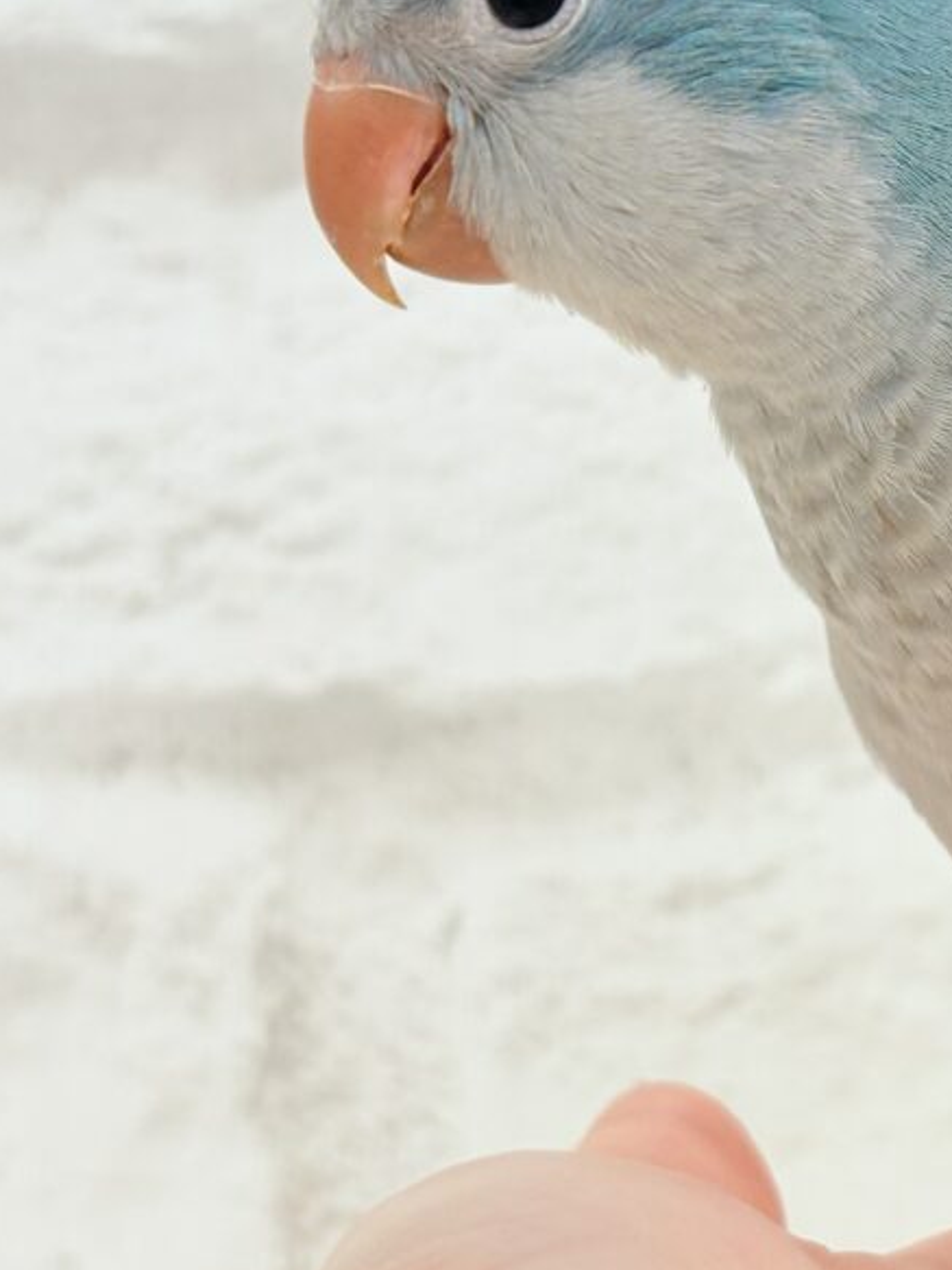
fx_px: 3925
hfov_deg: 13.4
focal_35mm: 107
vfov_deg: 18.4
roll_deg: +1.3
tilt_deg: +3.7
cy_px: 490
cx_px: 1157
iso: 80
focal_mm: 5.96
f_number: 1.6
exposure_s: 1/100
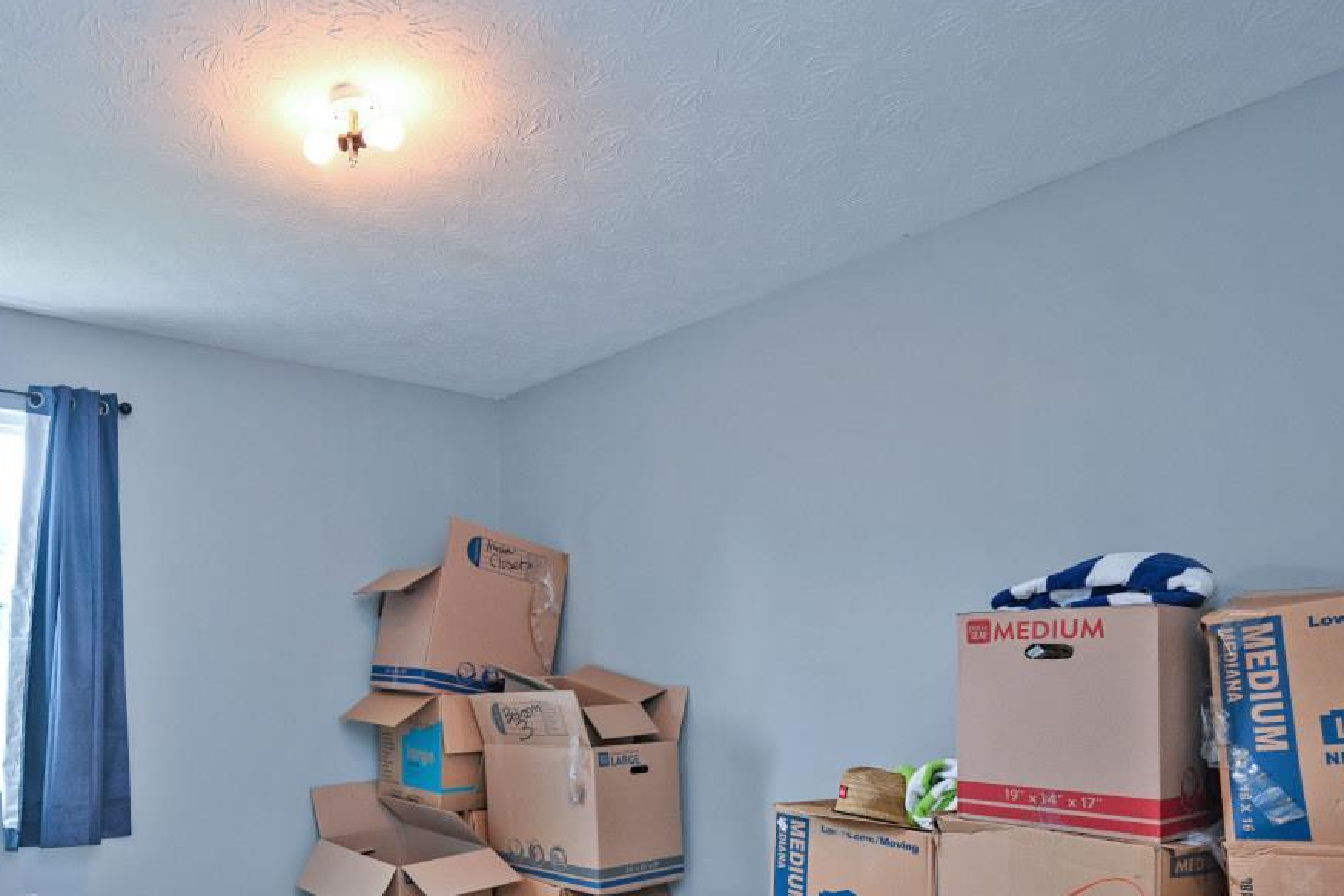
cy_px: 656
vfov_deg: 51.2
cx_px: 416
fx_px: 896
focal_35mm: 24
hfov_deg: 70.9
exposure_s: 1/60
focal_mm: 14
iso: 400
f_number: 4
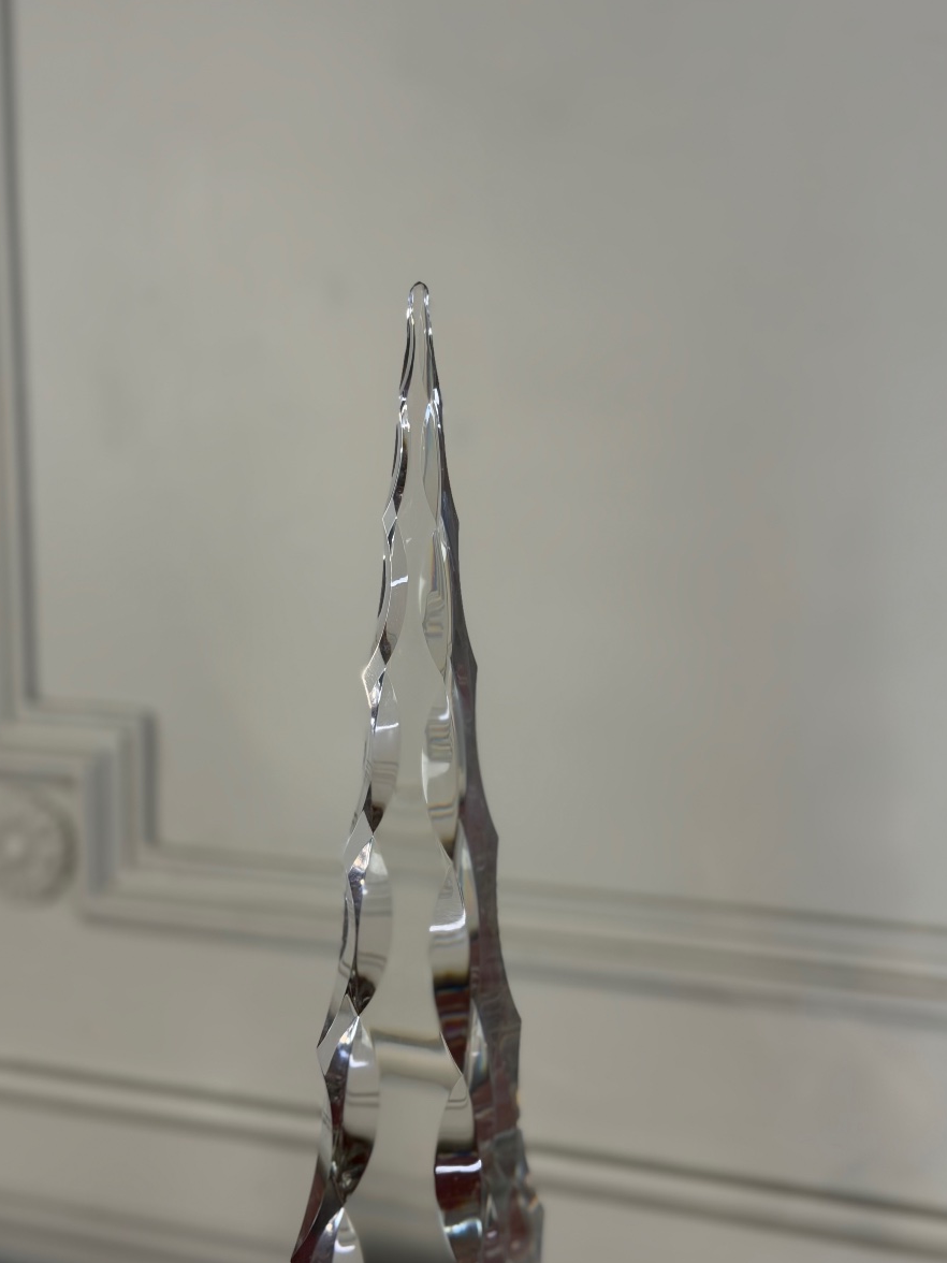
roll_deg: +0.3
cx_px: 471
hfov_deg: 29.7
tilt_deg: -6.2
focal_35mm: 49
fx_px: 1787
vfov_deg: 38.9
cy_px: 632
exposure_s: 1/50
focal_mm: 6.76
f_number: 1.78
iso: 64
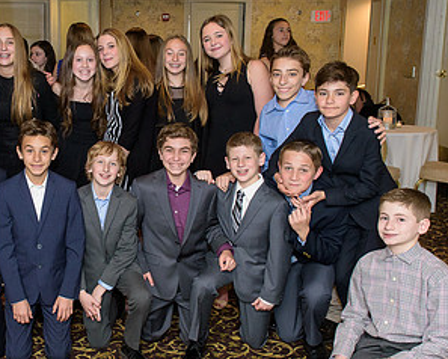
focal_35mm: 49
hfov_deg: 37.1
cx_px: 112
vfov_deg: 30.9
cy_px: 180
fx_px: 650
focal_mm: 24
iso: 1250
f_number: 4
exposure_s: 1/125
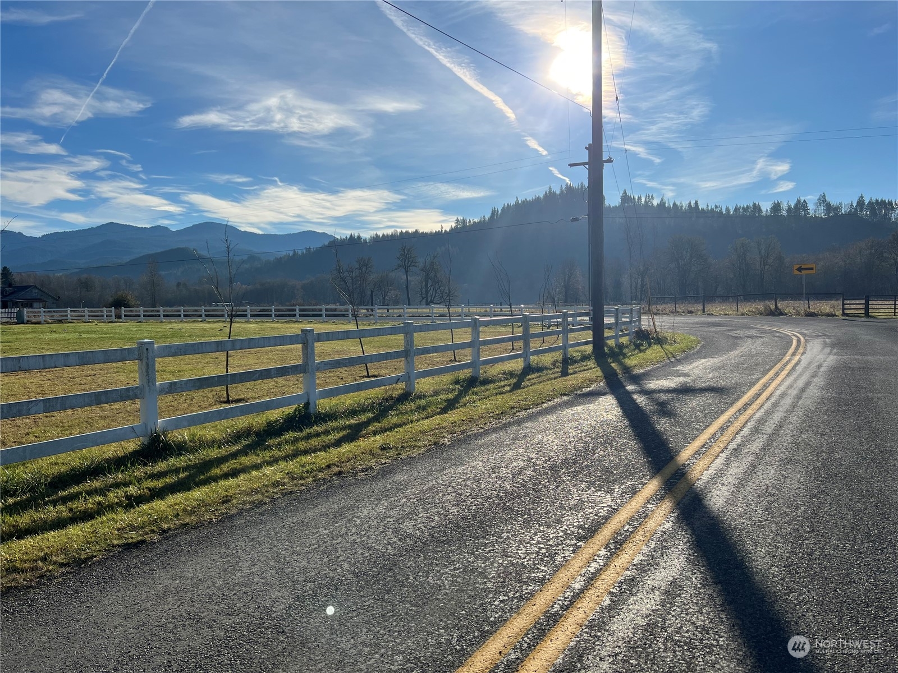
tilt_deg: -1.4
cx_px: 449
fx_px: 674
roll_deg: +0.6
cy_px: 336
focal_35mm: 26
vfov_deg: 53.1
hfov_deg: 67.3
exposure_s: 1/9434
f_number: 1.5
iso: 50
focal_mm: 5.7
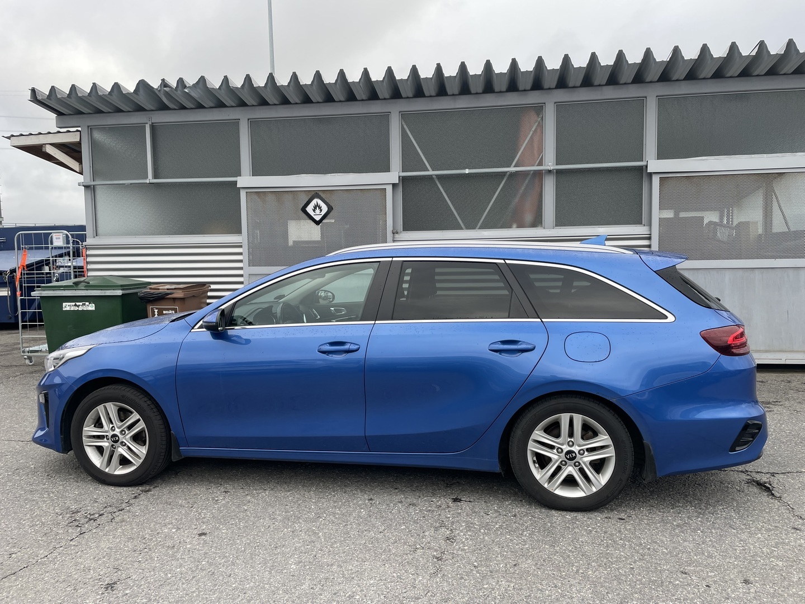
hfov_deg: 67.3
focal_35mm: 26
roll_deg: +0.4
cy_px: 302
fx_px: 605
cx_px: 402
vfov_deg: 53.1
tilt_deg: -3.7
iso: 32
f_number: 1.6
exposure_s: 1/262
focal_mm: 4.2
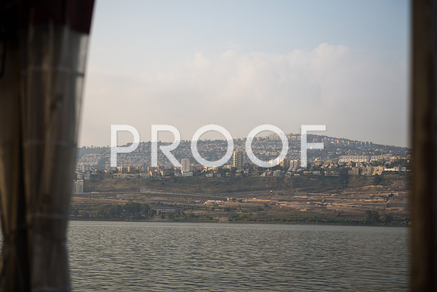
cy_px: 146
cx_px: 218
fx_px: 850
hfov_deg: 28.8
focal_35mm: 70
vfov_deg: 19.5
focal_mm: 70
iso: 100
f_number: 2.8
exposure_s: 1/1250
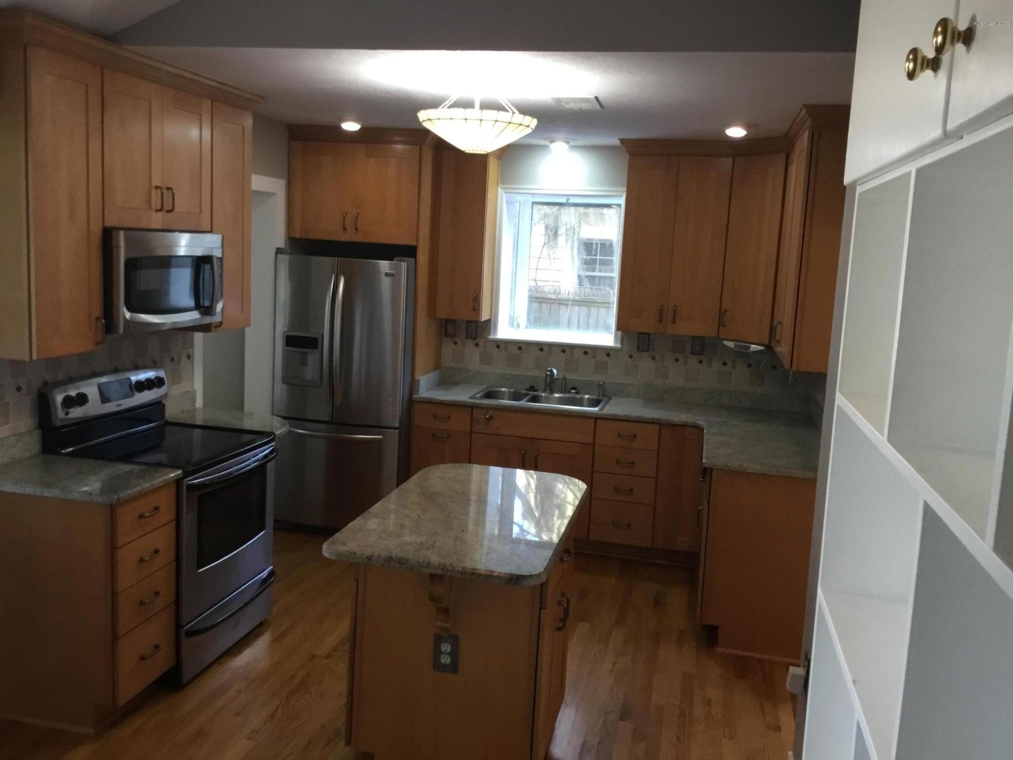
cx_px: 506
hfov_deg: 58.4
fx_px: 907
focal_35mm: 31
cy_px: 380
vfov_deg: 45.4
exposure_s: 1/30
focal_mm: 3.3
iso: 100
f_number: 2.4
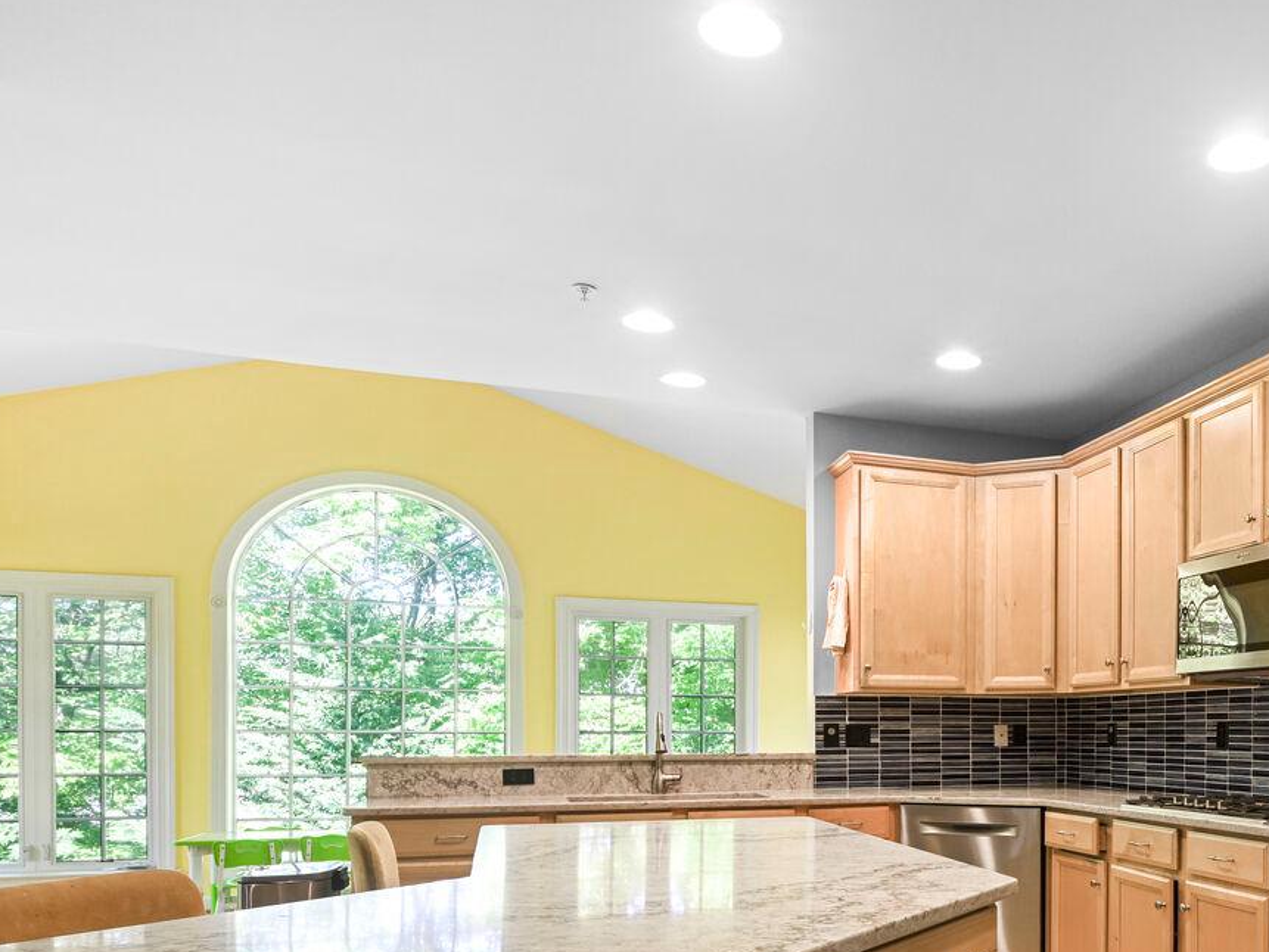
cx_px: 1014
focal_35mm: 27
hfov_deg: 60.1
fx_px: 990
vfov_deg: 48.5
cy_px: 759
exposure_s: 1/5
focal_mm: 14
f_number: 9
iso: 200
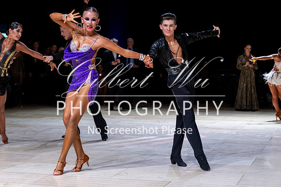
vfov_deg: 17.3
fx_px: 613
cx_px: 131
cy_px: 85
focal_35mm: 79
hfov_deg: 25.8
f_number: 3.3
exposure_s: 1/400
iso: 3200
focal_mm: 72
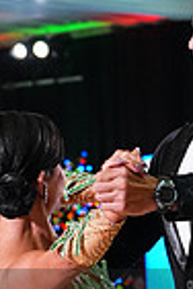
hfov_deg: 4.3
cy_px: 338
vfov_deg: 6.4
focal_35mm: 321
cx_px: 130
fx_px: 2581
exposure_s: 1/400
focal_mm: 78
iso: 6400
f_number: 5
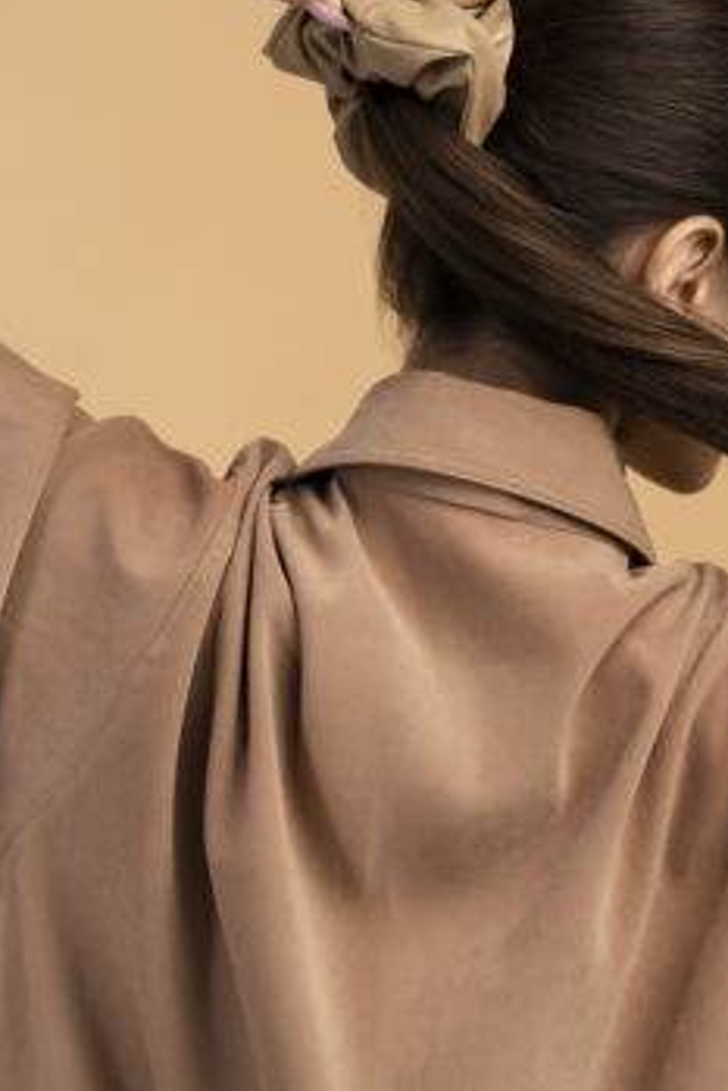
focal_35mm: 187
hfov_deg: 7.3
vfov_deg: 11.0
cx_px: 475
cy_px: 519
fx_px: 5666
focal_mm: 85
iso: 100
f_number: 5.6
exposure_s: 1/160
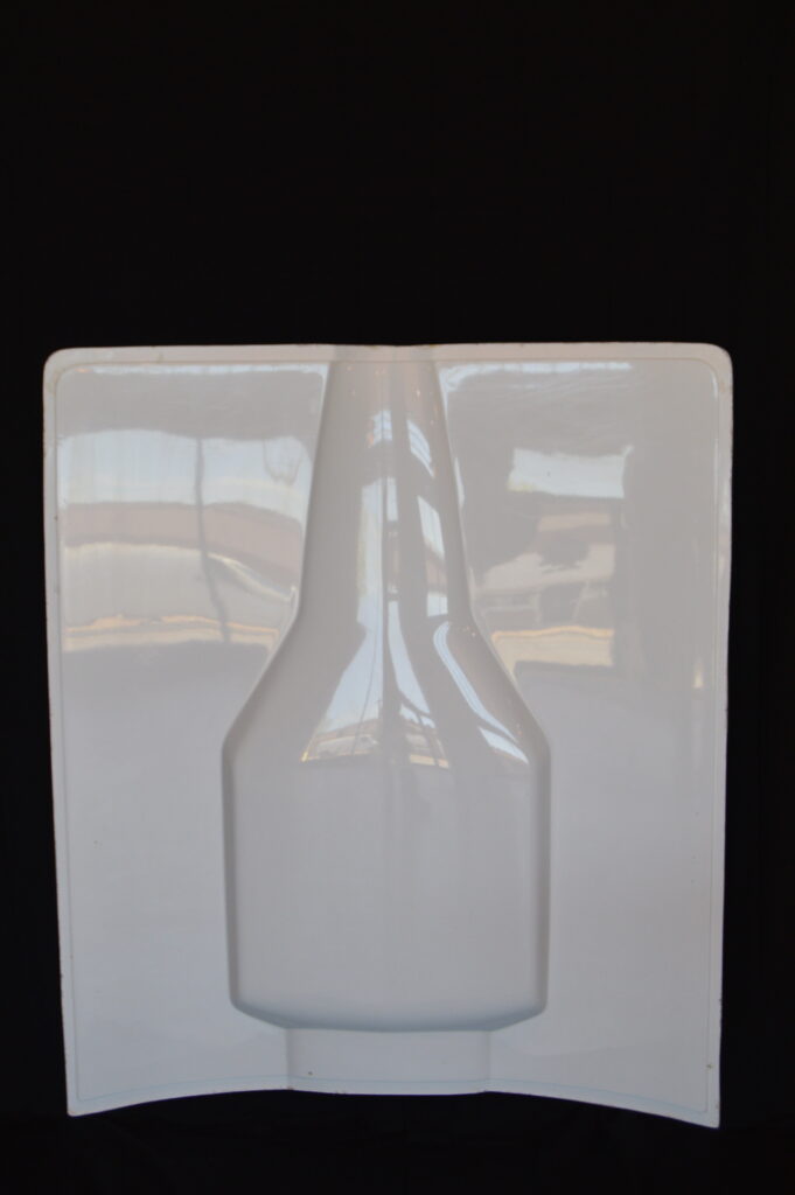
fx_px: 1692
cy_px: 598
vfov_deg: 38.9
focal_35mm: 51
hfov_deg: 26.4
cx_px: 398
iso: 560
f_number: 8
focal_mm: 34
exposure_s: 1/60
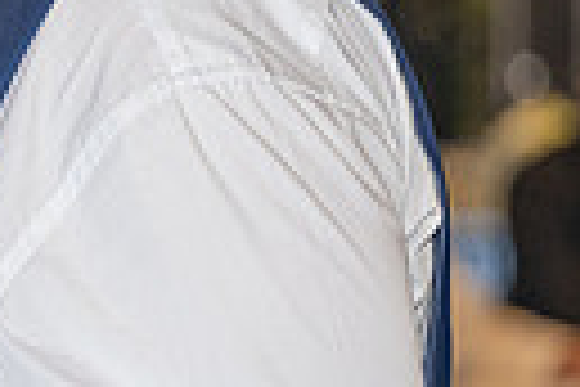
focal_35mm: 410
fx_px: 6605
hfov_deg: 5.0
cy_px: 106
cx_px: -450
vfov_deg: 3.4
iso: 1000
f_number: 2.8
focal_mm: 91
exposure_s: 1/125
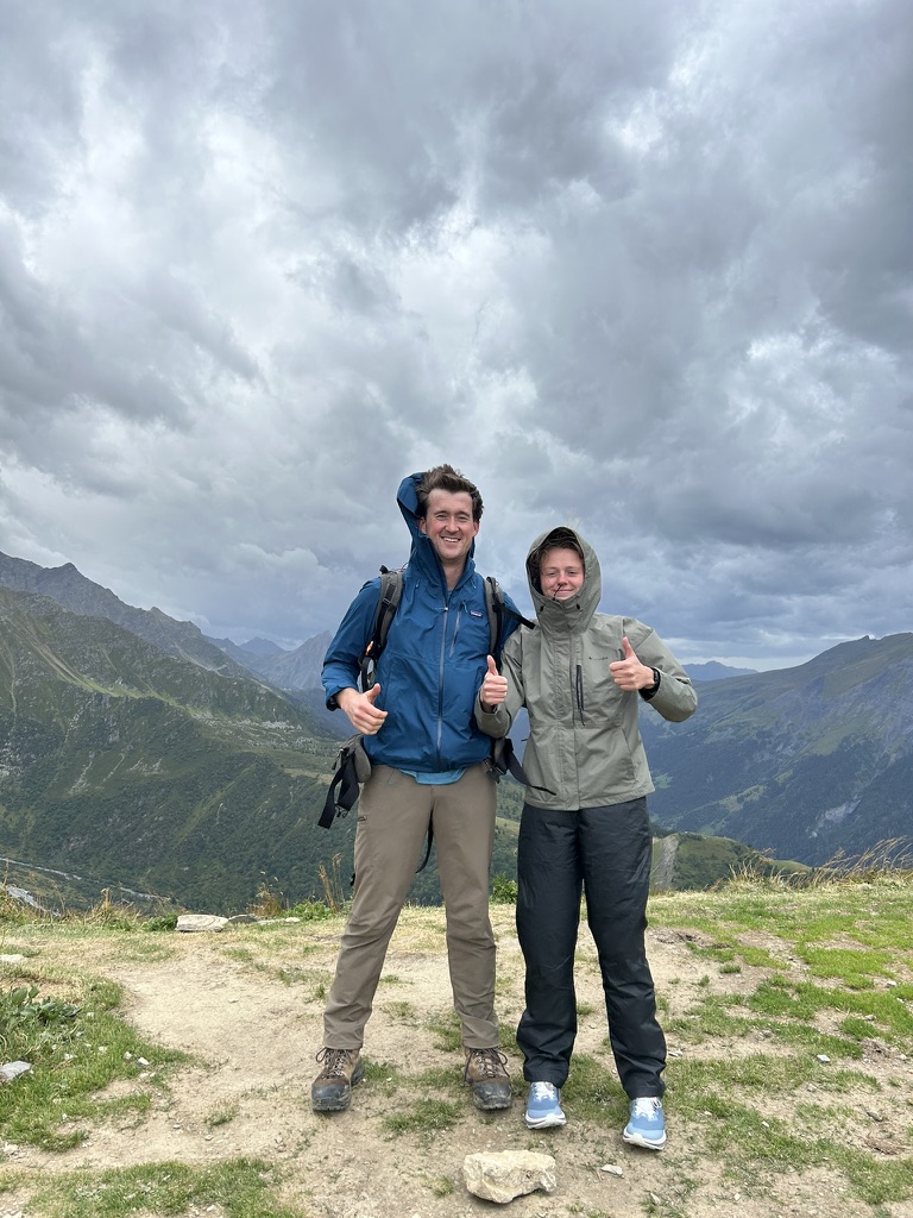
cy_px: 609
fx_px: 914
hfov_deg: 53.1
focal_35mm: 26
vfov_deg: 67.3
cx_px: 456
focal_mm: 5.7
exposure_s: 1/1779
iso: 50
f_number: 1.5
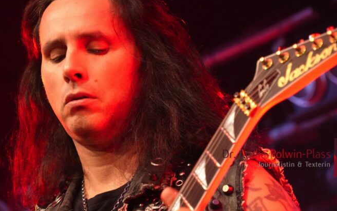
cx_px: 164
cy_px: 83
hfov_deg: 9.9
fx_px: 1947
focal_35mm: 212
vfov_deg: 6.2
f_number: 5.6
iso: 6400
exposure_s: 1/125
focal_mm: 118
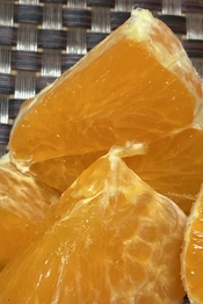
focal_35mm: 59
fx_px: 498
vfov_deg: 33.7
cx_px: 81
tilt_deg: -72.1
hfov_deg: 23.0
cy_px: 190
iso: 160
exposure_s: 1/60
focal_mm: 3.3
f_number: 2.4
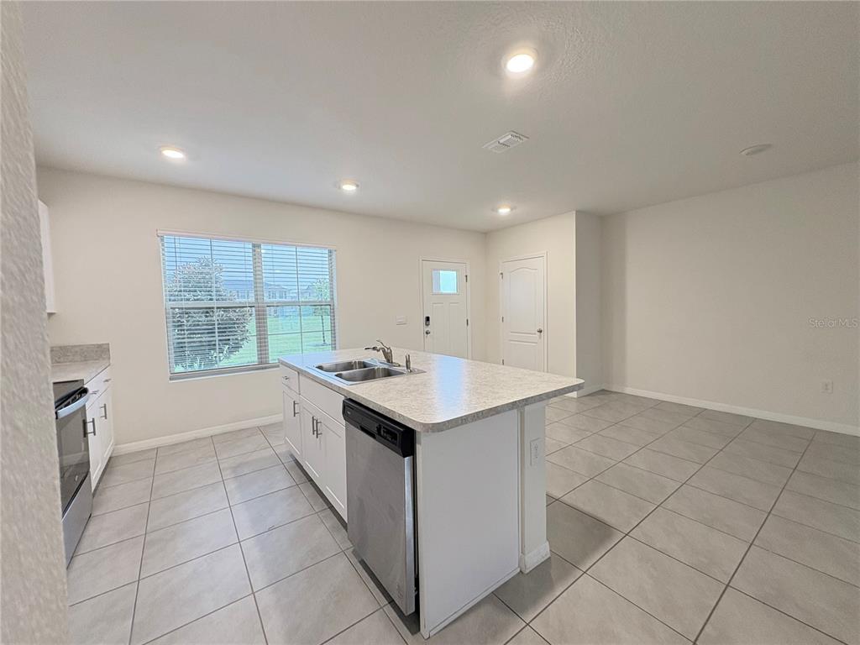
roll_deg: +1.9
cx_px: 430
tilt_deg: -2.1
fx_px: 348
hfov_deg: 102.1
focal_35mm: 14
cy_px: 322
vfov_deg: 85.7
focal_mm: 2.22
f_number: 2.2
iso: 250
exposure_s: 1/60
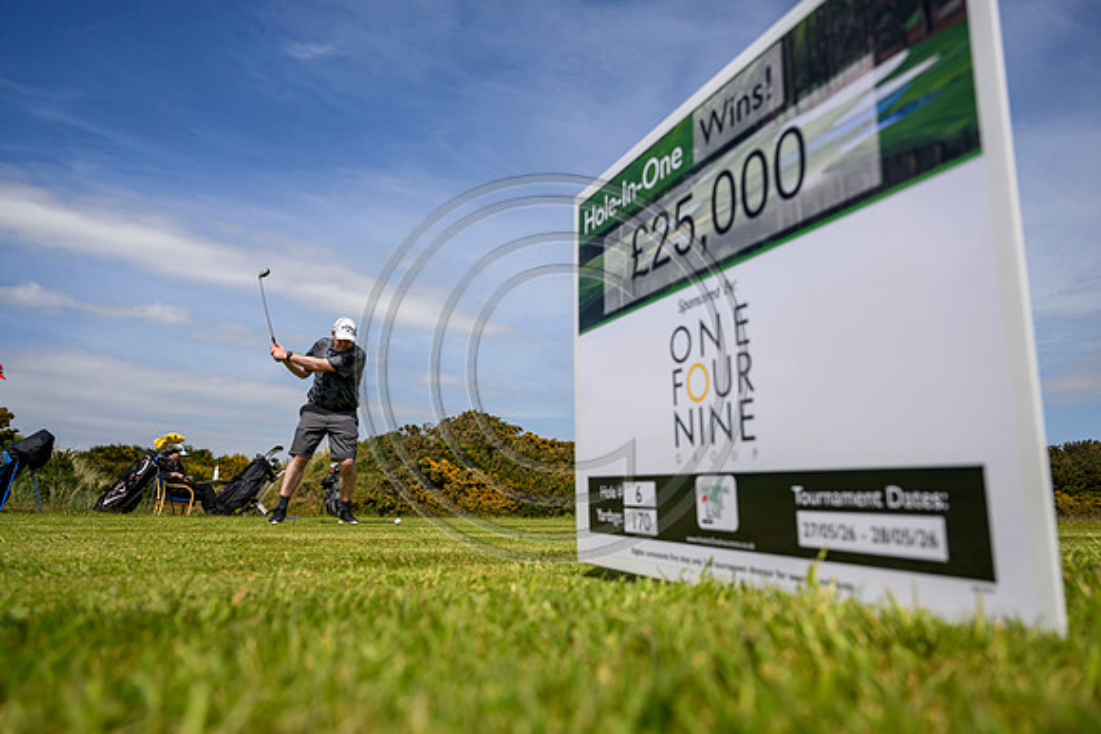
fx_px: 734
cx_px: 550
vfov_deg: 53.2
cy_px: 367
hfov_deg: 73.7
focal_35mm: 24
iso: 250
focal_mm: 24
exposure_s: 1/3200
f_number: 4
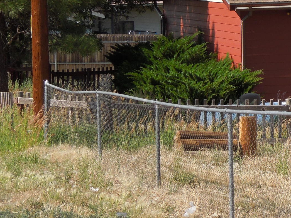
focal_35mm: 198
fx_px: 1665
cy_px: 11
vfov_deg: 7.5
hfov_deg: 9.8
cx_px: 358
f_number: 4.4
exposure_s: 1/500
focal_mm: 12.5
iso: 100
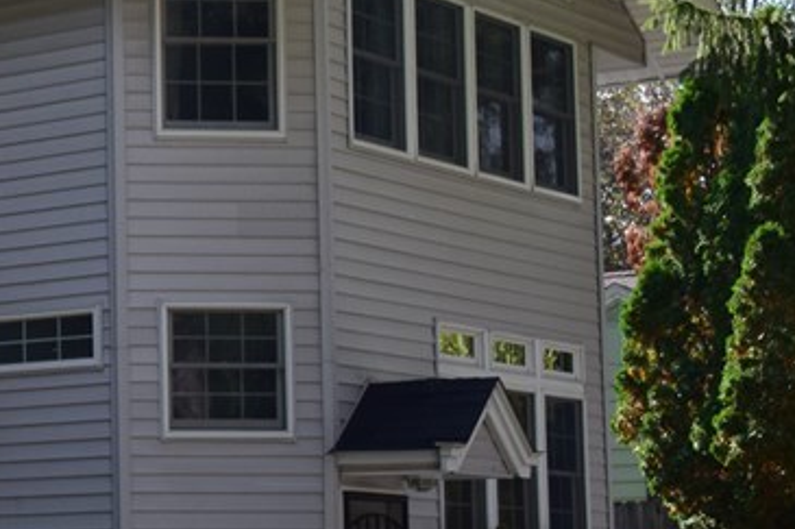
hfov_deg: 16.2
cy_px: 205
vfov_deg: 11.4
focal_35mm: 120
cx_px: -194
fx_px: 2659
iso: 400
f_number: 10
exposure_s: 1/250
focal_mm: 27
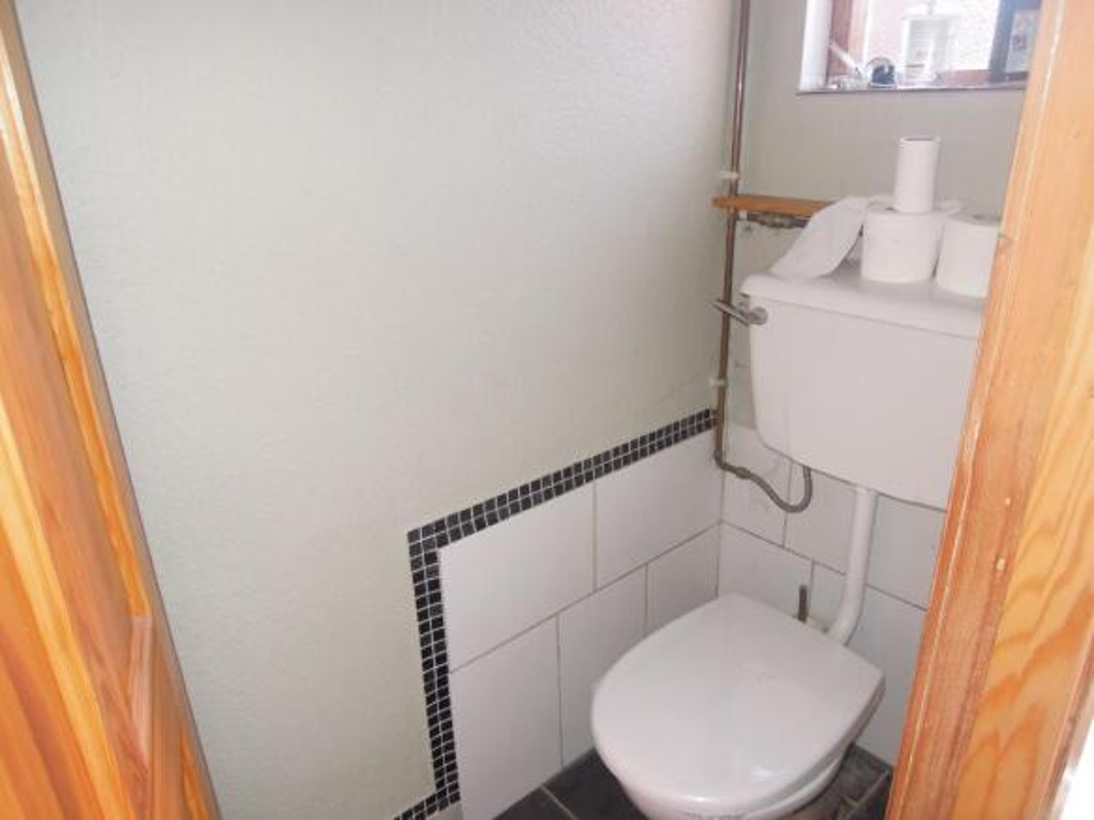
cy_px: 410
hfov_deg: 71.6
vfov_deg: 56.8
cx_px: 547
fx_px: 758
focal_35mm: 24
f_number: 2.8
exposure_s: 1/30
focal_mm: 4.3
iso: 200
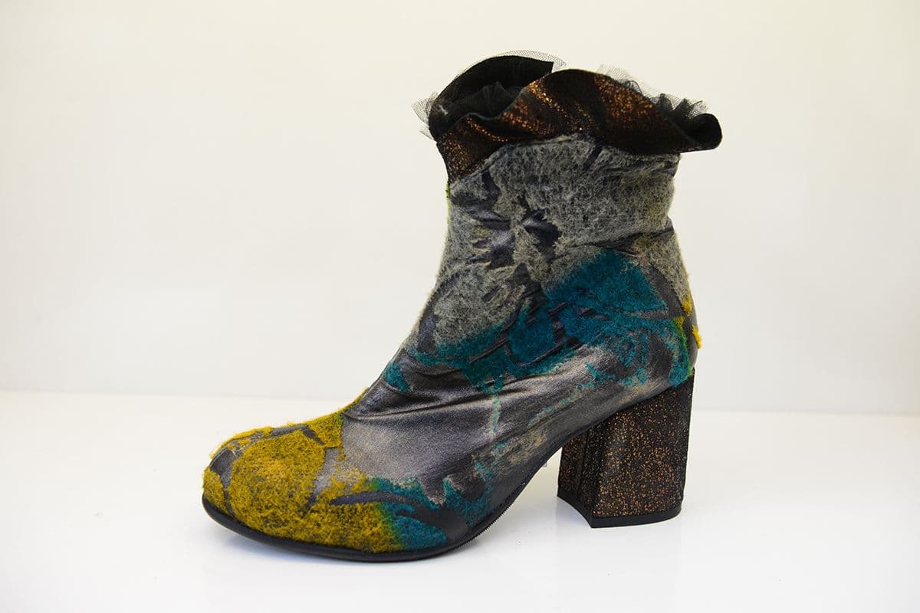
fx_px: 894
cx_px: 460
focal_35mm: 35
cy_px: 306
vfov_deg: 37.9
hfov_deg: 54.4
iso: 640
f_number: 5.6
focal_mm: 35
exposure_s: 1/160
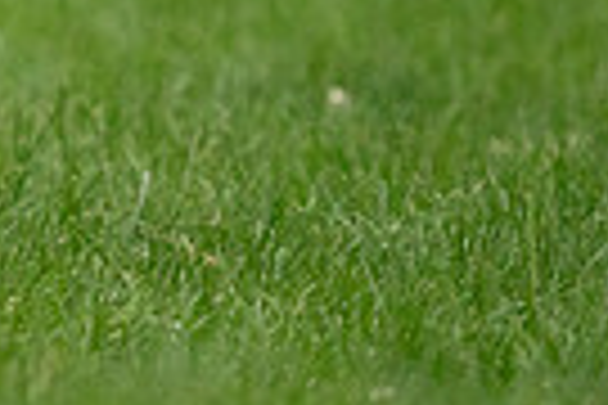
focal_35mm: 1579
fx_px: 26665
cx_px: -658
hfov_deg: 1.3
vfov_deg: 0.9
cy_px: -146
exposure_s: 1/1600
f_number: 6.3
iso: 6400
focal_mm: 368
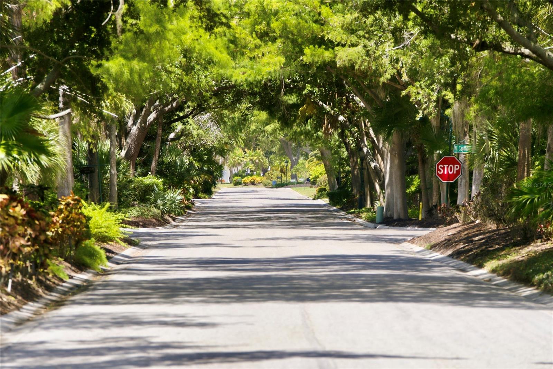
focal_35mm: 200
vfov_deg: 6.9
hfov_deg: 10.3
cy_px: 184
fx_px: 3073
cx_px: 276
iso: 640
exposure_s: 1/1250
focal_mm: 200
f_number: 5.6
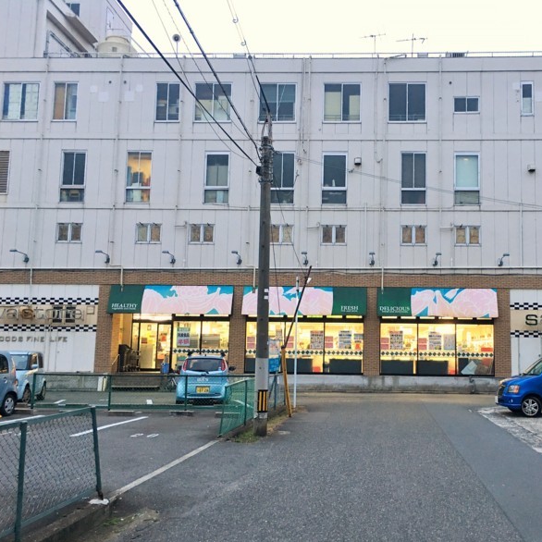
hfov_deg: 46.7
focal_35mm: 35
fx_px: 620
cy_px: 276
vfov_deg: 47.2
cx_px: 347
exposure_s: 1/15
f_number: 2.2
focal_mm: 4.15
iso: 50
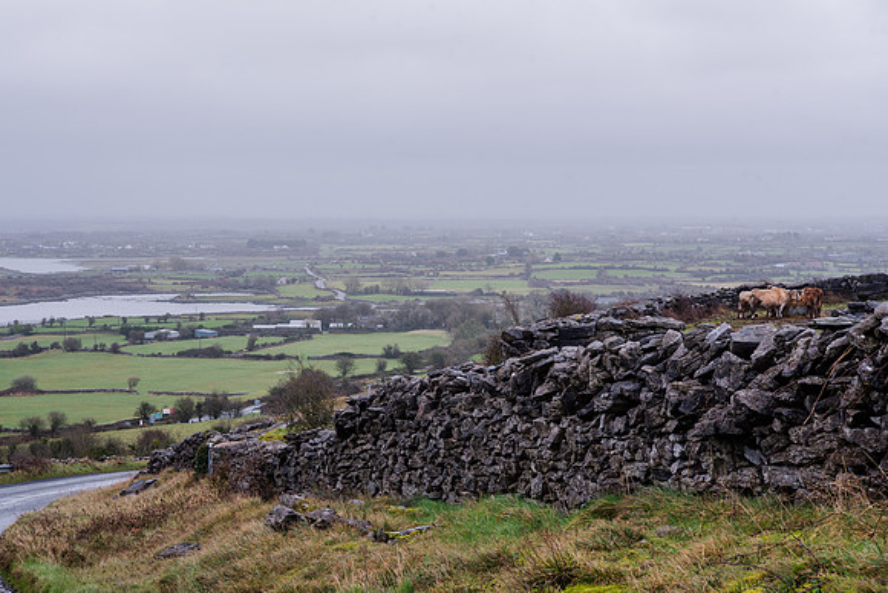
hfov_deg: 26.3
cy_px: 282
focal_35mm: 77
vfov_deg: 17.7
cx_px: 407
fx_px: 1899
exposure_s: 1/40
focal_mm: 70
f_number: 10
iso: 100
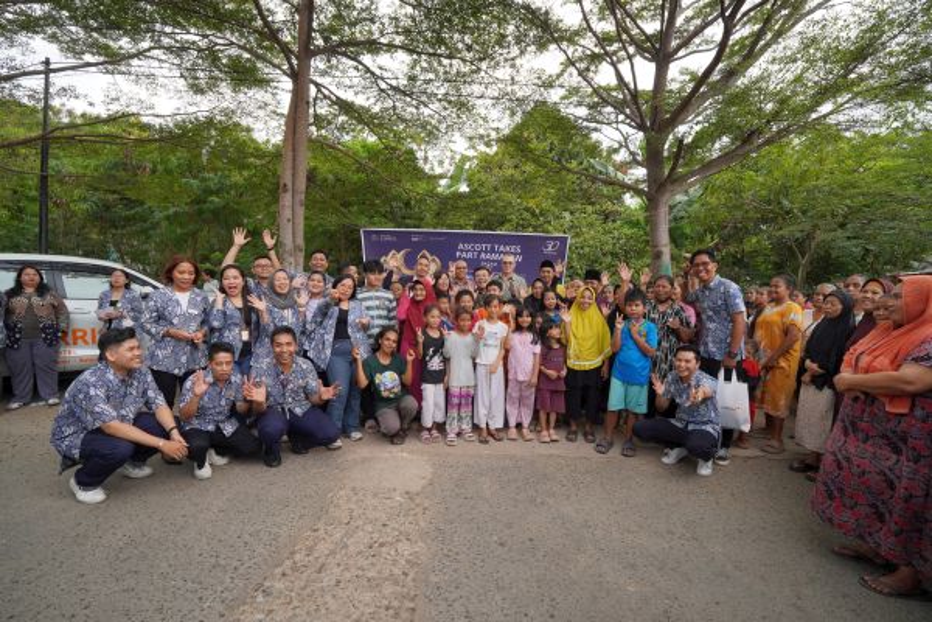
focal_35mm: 15
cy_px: 311
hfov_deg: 100.4
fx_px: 388
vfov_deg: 77.3
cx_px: 466
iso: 250
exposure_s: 1/100
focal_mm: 10
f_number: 7.1
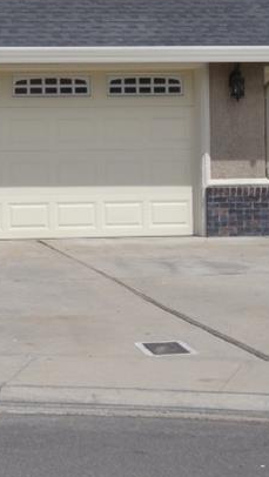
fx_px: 1468
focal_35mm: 116
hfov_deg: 10.2
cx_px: -94
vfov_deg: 18.4
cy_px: 141
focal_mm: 20
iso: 100
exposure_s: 1/1250
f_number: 3.8
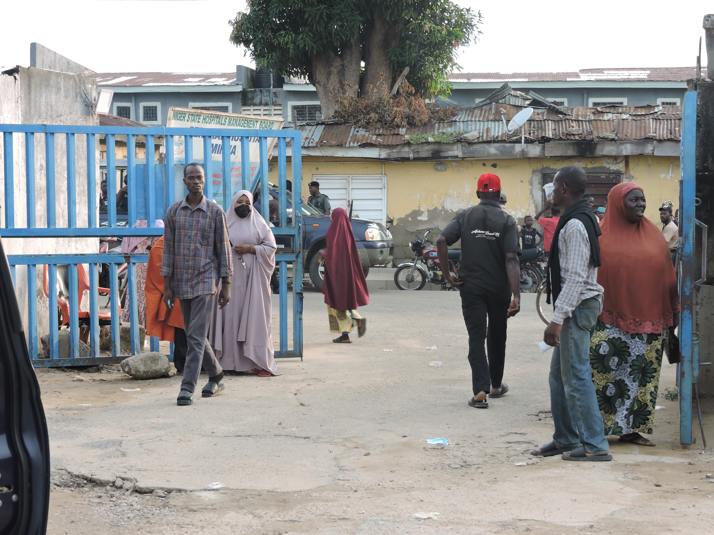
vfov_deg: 17.4
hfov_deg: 23.0
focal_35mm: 85
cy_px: 268
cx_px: 357
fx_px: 1753
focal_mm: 15.2
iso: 140
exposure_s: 1/60
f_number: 4.5
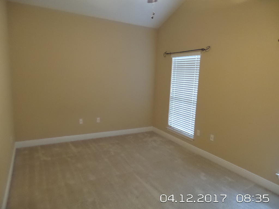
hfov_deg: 73.9
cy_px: 104
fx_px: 185
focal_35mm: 23
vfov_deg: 58.9
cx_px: 140
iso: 800
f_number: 2.8
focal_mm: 4.1
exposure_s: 1/30
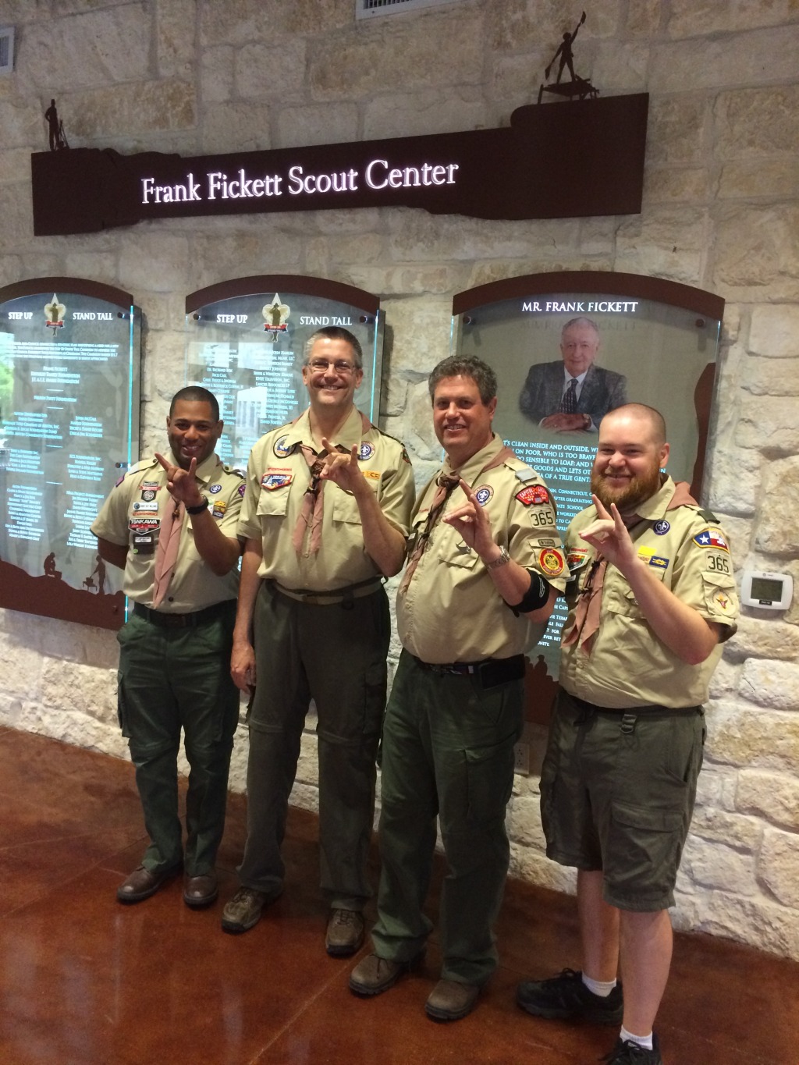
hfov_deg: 48.2
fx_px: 892
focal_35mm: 29
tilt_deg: -8.5
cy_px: 532
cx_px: 400
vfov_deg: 61.7
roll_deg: -2.4
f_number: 2.2
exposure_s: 1/30
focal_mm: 4.15
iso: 250
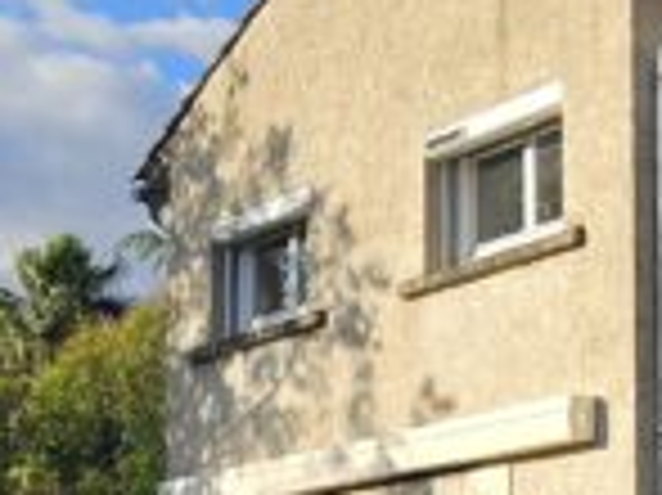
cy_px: 450
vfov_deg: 12.2
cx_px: 856
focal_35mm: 120
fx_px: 2293
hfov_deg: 15.6
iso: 25
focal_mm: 5.4
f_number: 1.8
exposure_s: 1/1170
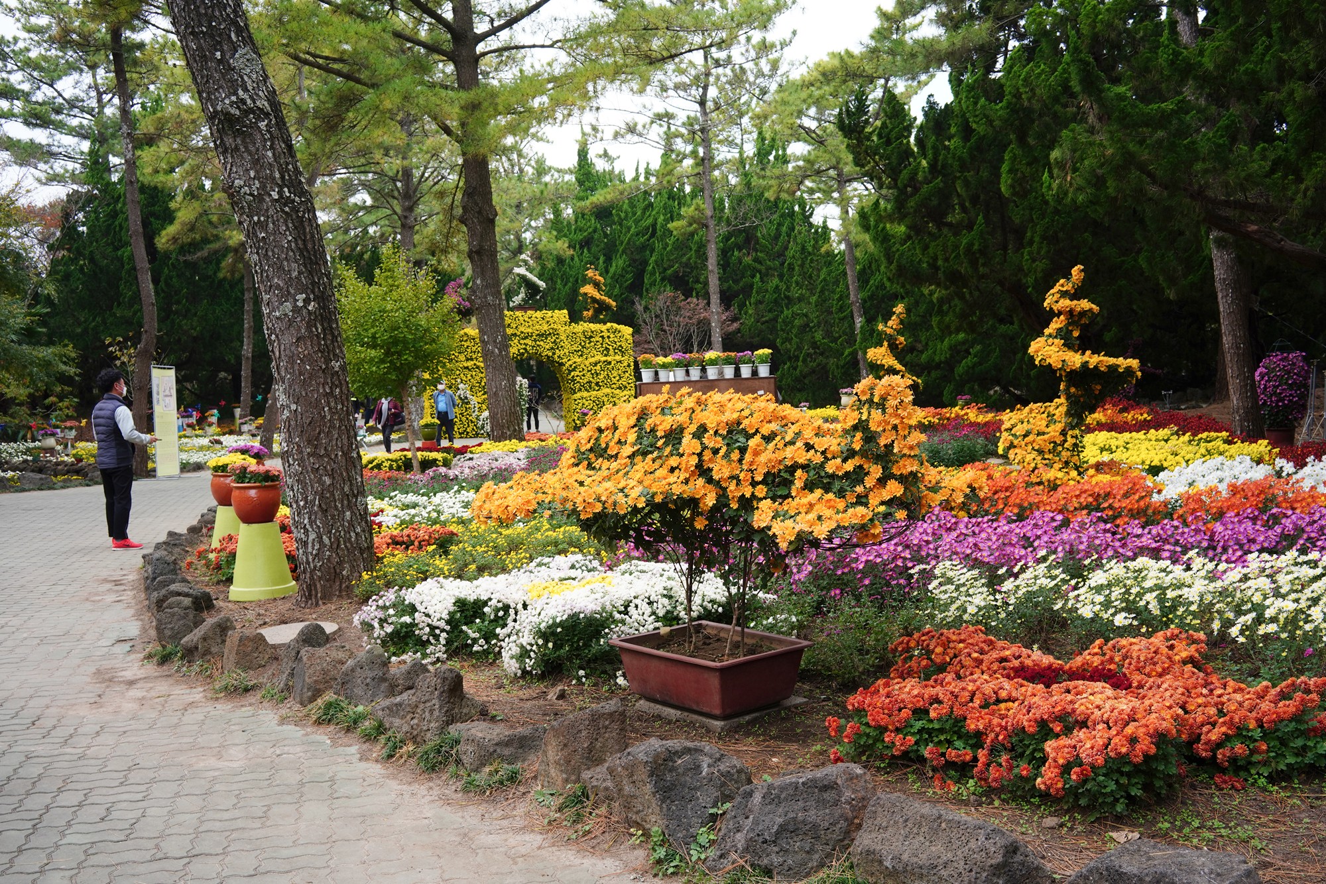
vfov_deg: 37.9
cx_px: 663
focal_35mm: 35
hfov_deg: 54.4
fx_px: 1289
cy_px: 442
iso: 400
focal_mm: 35
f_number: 9
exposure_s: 1/100
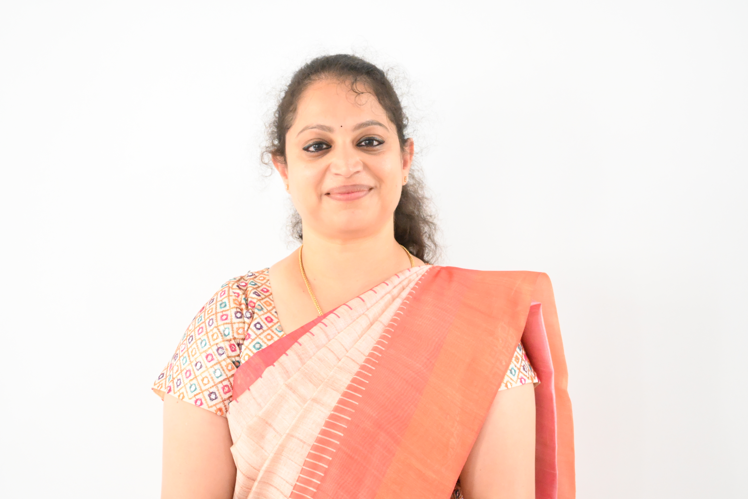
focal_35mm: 66
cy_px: 250
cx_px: 374
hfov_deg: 30.5
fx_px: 1371
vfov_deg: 20.6
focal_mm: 44
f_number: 6
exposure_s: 1/80
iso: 9000
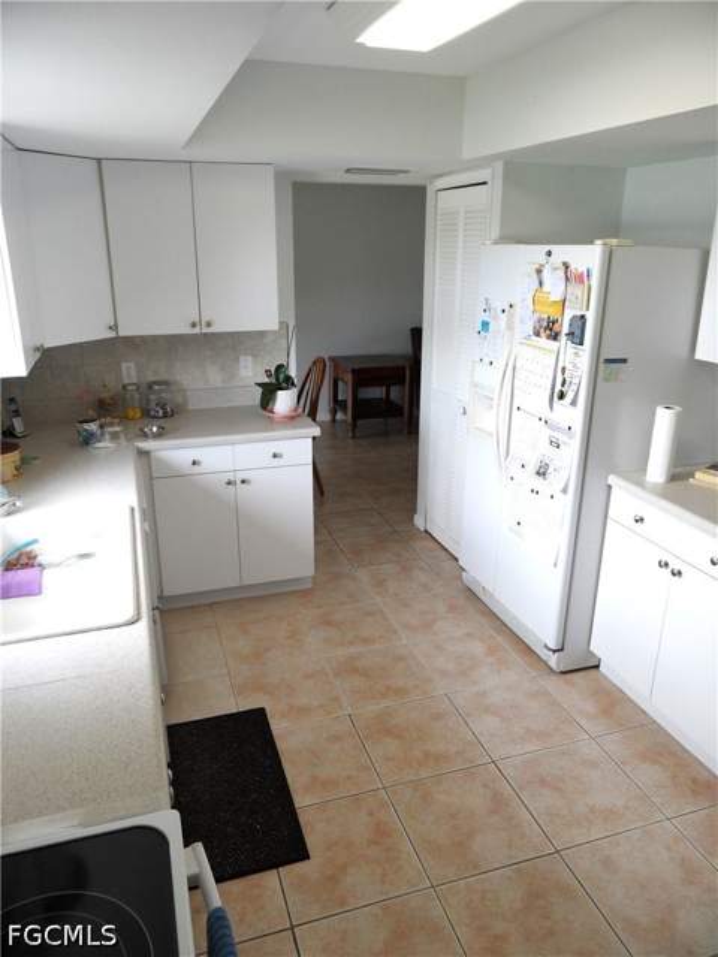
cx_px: 359
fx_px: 664
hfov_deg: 56.8
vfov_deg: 71.6
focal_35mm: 24
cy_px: 478
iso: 100
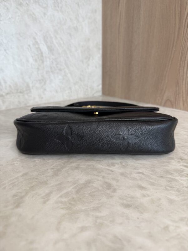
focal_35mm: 24
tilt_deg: -19.8
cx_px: 94
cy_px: 126
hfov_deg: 56.8
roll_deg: +0.1
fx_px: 174
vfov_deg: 71.6
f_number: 1.78
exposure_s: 1/120
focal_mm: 6.76
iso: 80
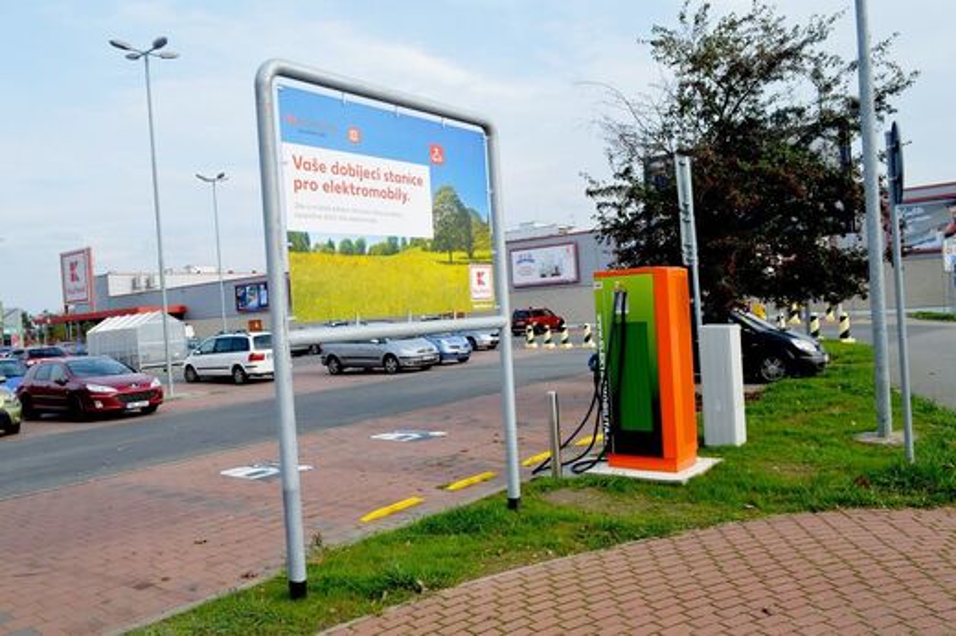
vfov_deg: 47.9
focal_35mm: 27
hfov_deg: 67.4
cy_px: 318
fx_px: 717
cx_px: 478
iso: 100
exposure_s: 1/200
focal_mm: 18
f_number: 7.1
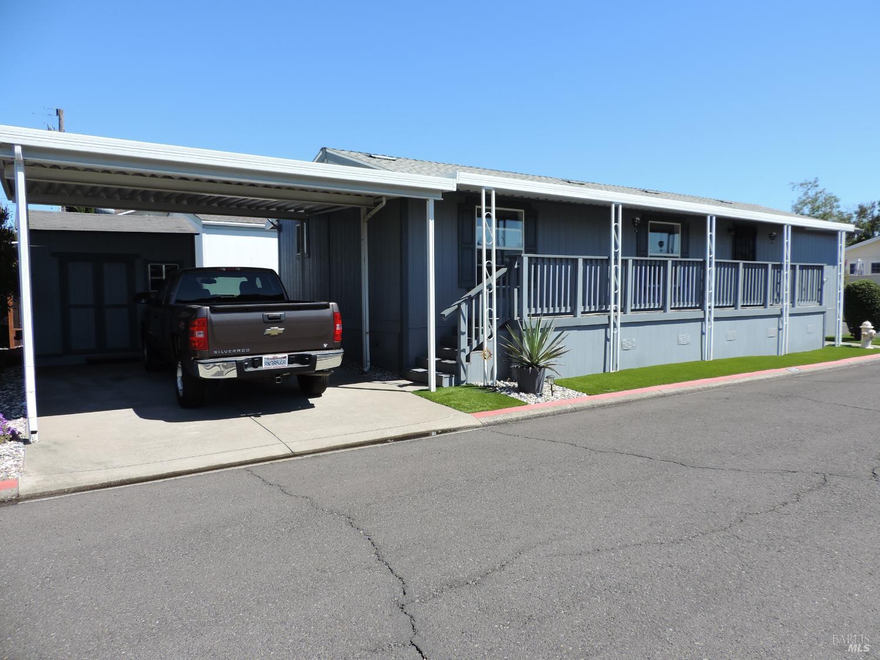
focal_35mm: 24
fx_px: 610
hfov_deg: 71.6
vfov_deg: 56.8
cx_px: 440
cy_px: 330
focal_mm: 4.3
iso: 80
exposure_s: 1/800
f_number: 3
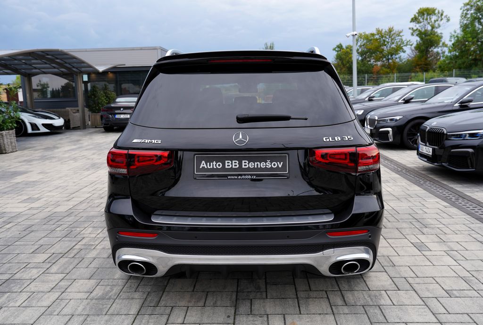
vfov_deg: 43.9
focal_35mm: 30
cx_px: 242
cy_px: 162
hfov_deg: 61.8
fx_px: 404
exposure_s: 1/100
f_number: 5
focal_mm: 30
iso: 100
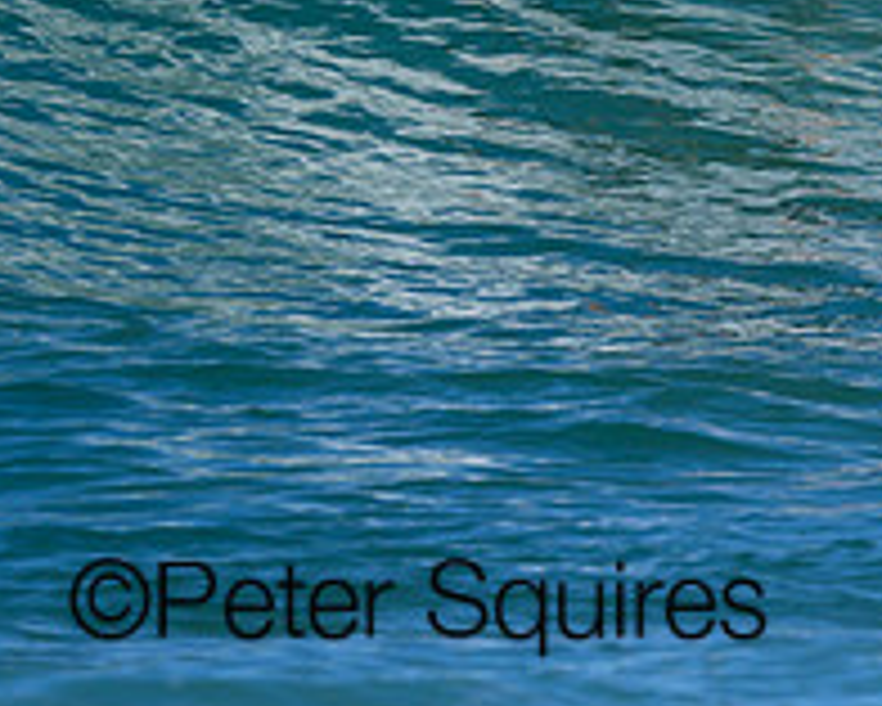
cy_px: -215
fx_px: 67434
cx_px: 632
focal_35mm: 2582
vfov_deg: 0.6
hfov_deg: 0.7
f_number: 6.3
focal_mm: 800
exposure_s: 1/2000
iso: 280
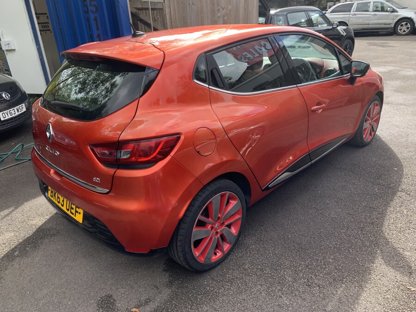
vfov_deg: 53.1
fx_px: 312
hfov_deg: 67.3
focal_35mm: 26
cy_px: 156
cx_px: 208
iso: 25
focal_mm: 4.25
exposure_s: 1/312
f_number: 1.8
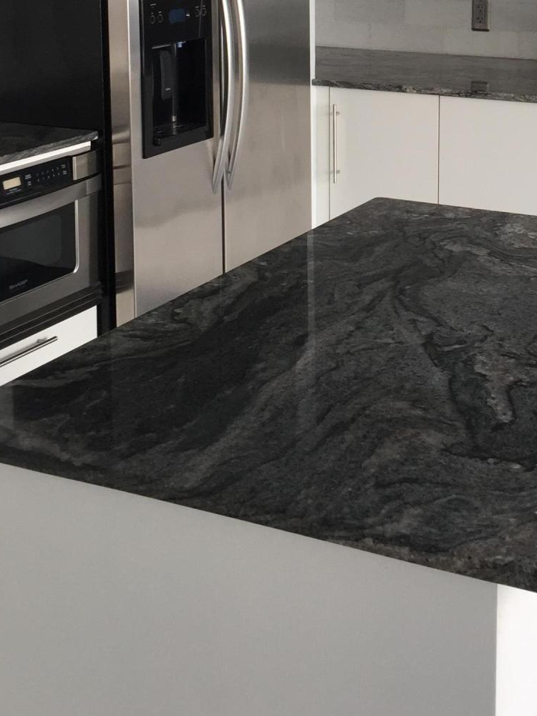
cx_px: 416
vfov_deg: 31.6
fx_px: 1200
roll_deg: -0.4
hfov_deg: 24.9
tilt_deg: -5.7
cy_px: 63
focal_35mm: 58
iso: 50
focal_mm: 4.15
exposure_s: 1/120
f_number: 2.2
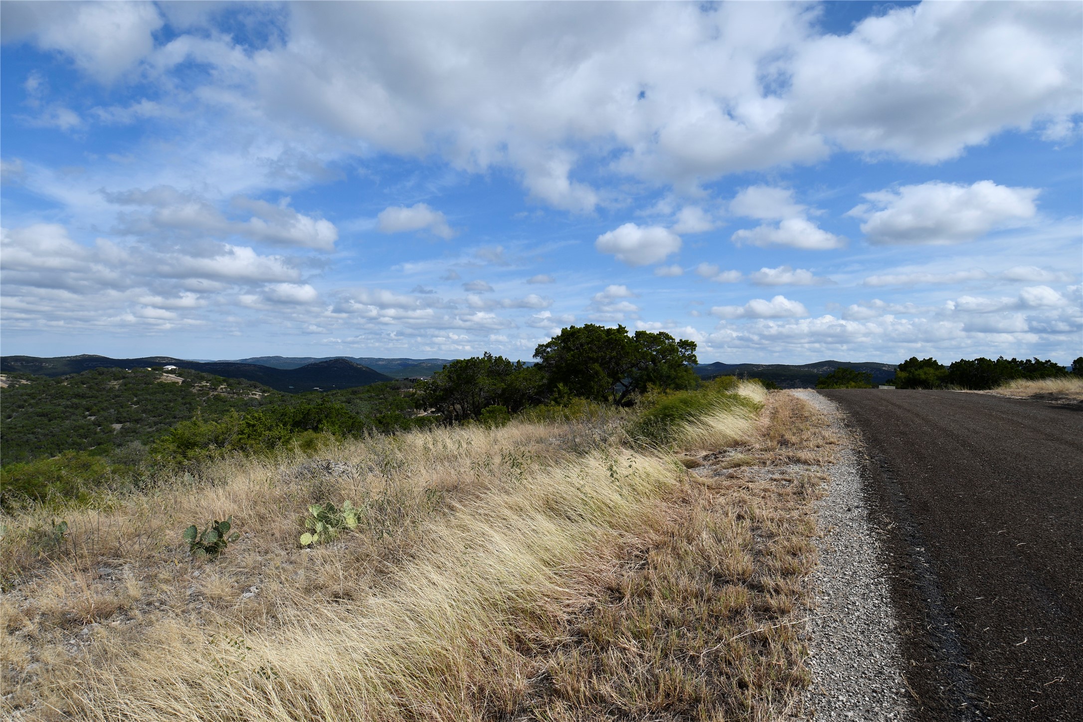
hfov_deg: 90.0
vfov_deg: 67.4
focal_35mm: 18
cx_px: 542
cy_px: 361
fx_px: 541
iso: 100
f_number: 10
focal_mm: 12
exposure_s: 1/400
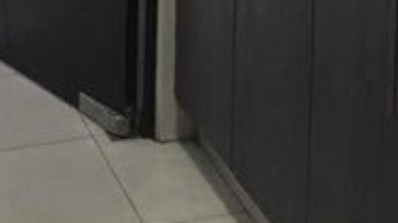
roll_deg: +0.2
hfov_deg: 20.0
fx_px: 1128
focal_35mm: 107
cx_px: 215
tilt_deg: -4.9
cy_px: -273
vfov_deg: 10.1
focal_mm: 4.15
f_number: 2.2
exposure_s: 1/20
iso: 200
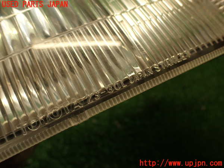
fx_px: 207
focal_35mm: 32
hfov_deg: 56.8
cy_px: 84
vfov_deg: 44.2
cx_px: 112
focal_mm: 5.79
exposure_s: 1/60
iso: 160
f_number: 2.4
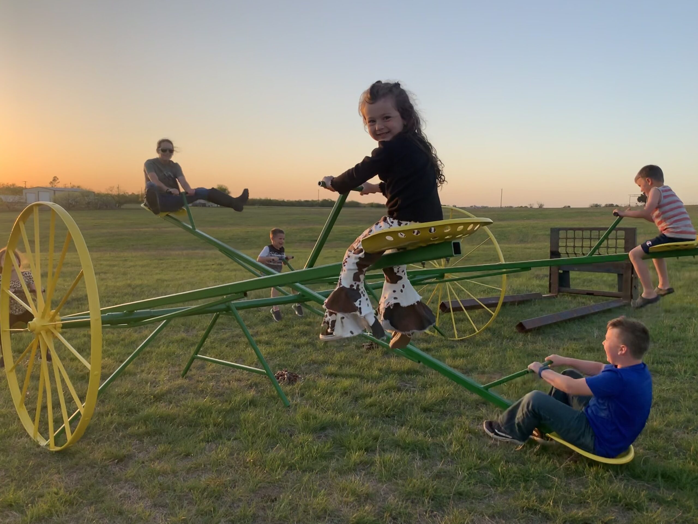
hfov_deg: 67.3
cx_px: 349
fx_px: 524
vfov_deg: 53.1
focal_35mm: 26
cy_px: 262
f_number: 1.8
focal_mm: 4.25
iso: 25
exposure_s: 1/490
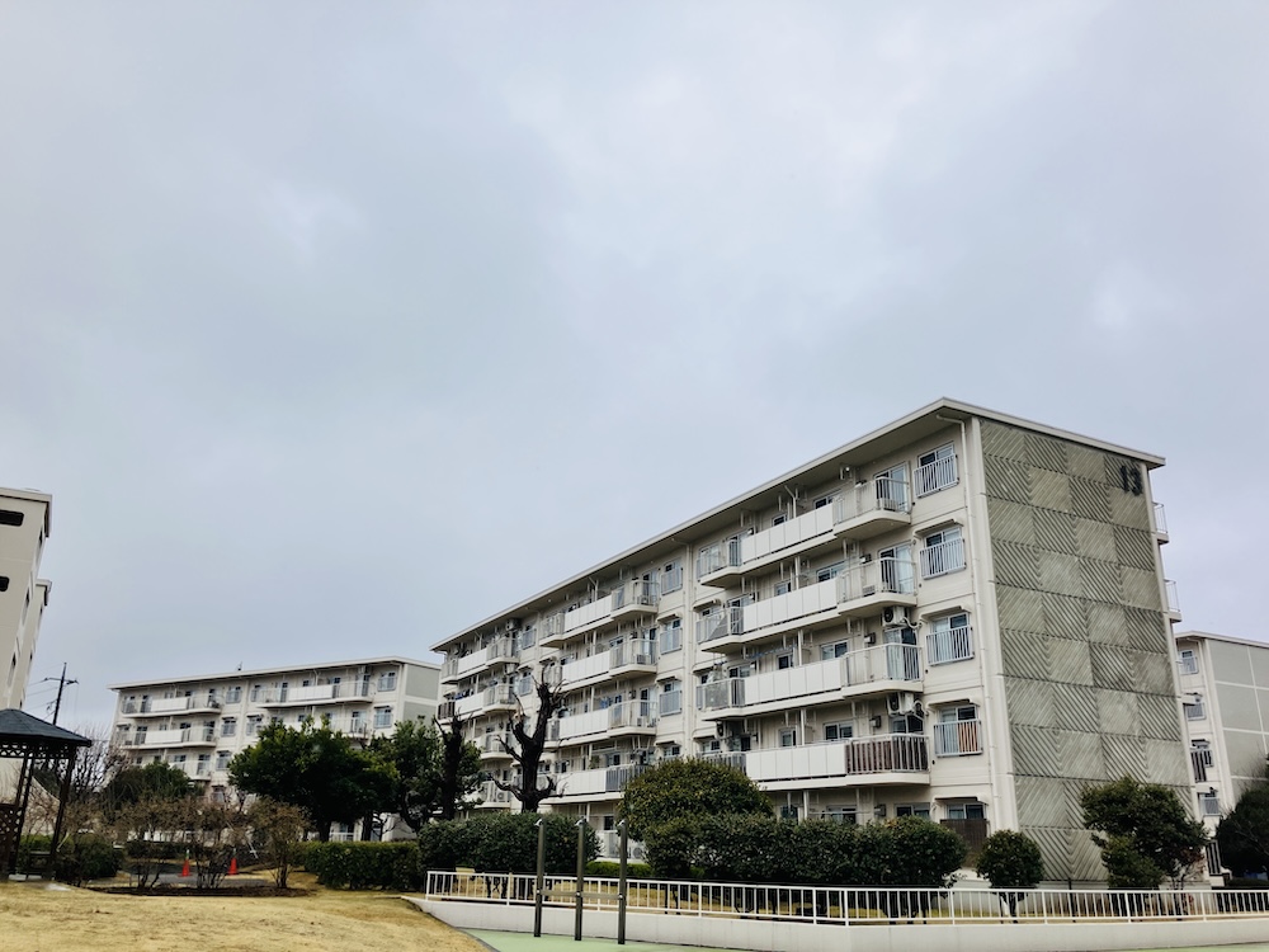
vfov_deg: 49.7
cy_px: 476
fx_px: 1026
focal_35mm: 28
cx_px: 634
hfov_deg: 63.4
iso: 32
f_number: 1.8
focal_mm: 3.99
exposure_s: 1/3040
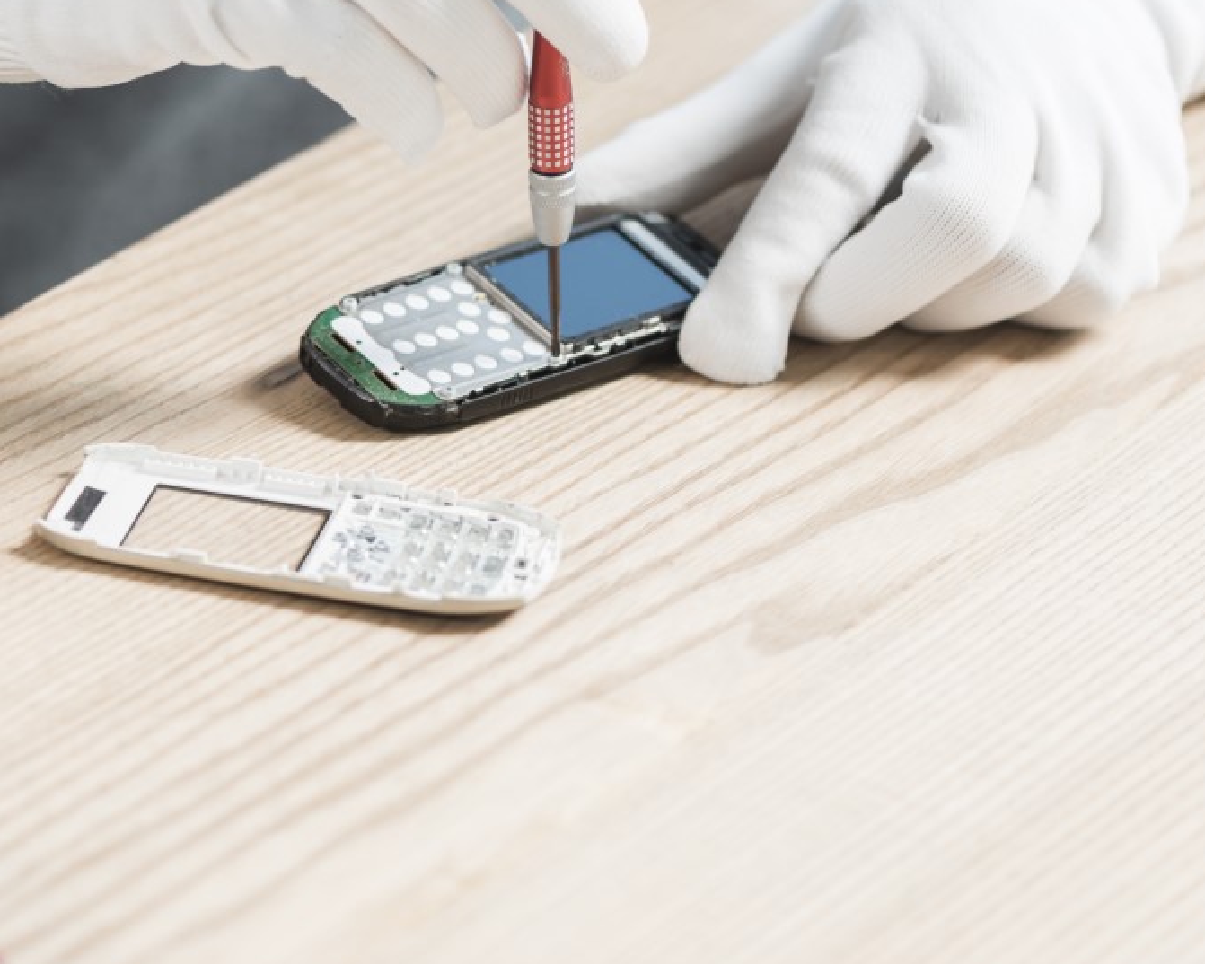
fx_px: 6028
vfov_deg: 9.1
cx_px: 369
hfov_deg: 11.4
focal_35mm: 169
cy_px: 438
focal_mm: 105
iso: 160
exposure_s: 1/100
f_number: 4
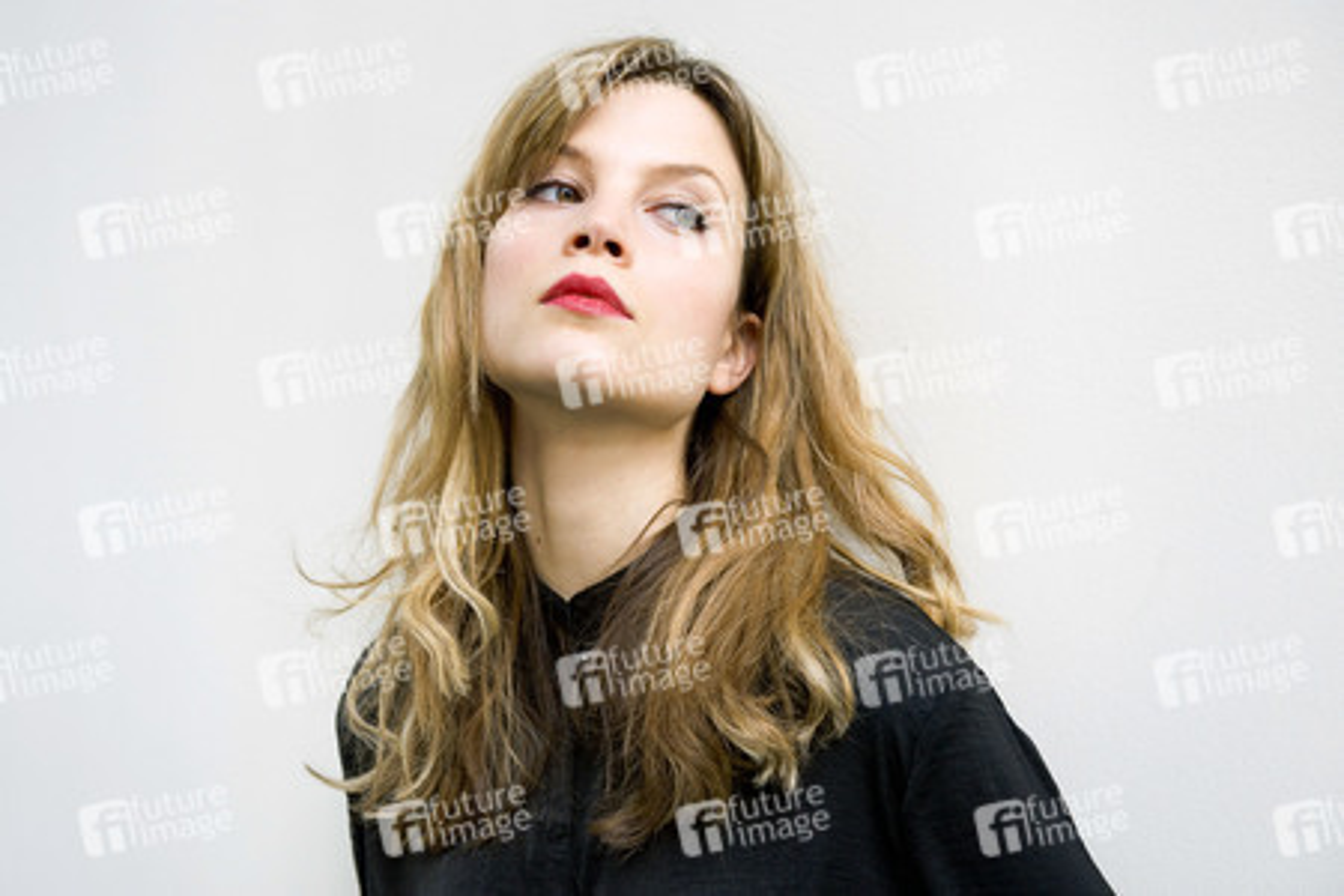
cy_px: 448
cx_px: 672
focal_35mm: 56
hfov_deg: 35.6
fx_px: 2091
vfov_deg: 24.2
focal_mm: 56
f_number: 4
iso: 800
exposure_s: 1/400
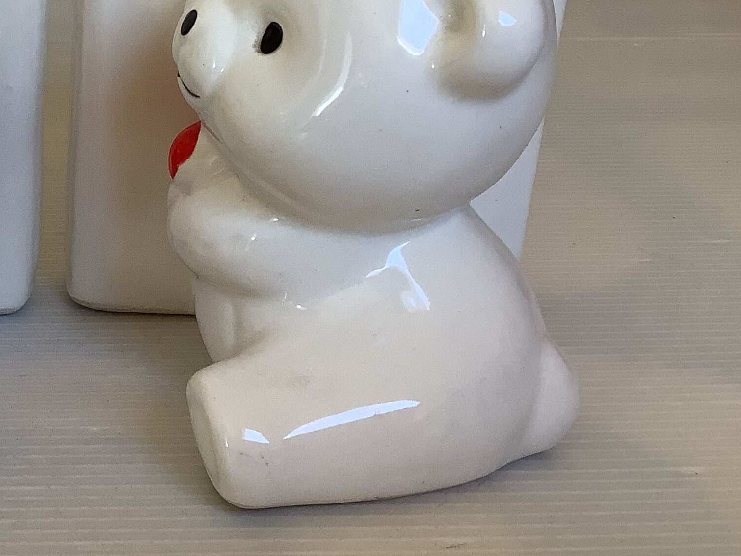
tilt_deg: -21.6
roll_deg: -0.1
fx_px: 1434
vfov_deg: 21.8
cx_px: 37
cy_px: 177
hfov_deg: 27.6
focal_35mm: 67
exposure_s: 1/60
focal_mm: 3.3
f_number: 2.4
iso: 64
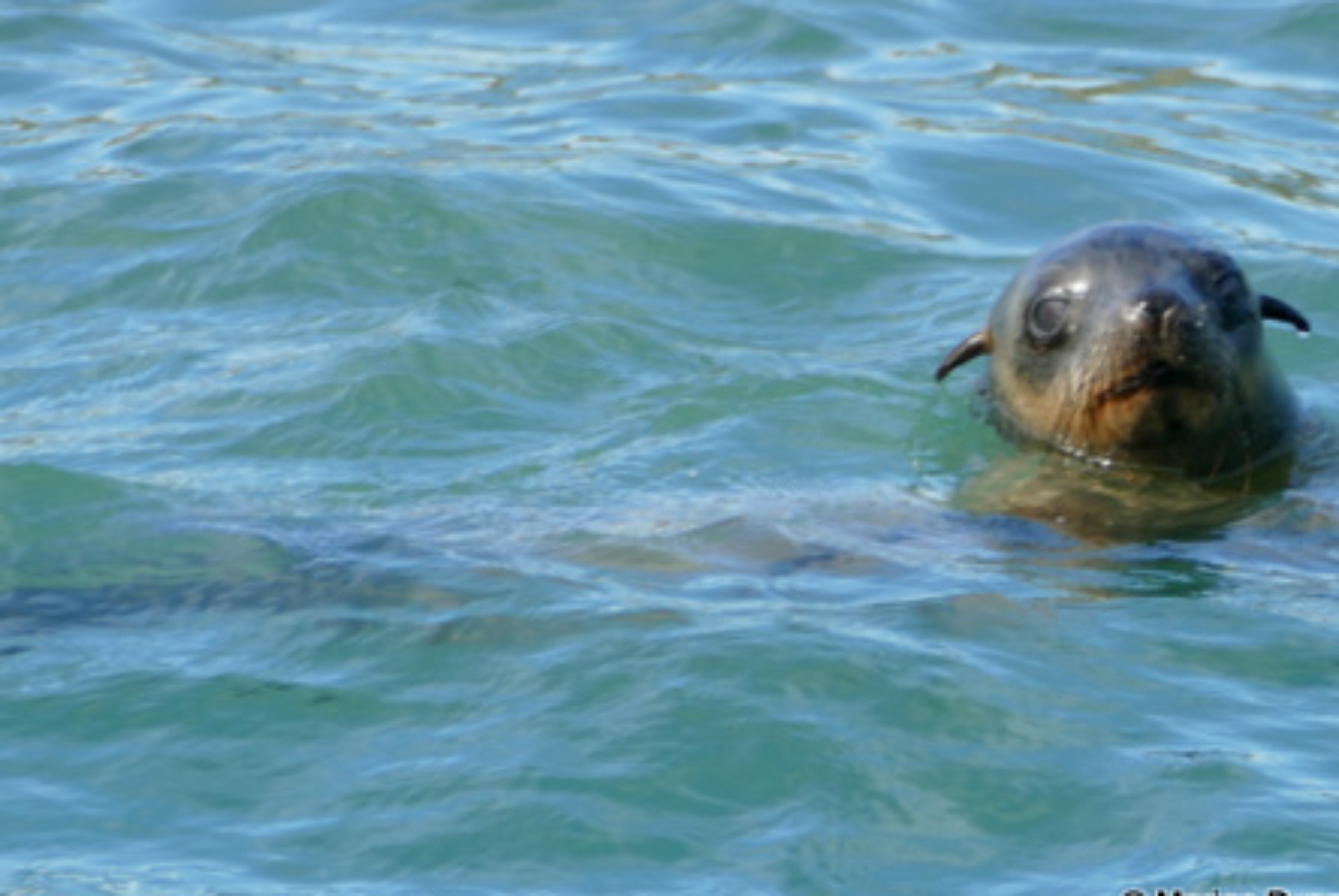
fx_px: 24088
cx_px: 856
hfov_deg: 3.2
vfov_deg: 2.1
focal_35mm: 647
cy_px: 357
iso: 125
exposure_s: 1/640
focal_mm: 146
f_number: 4
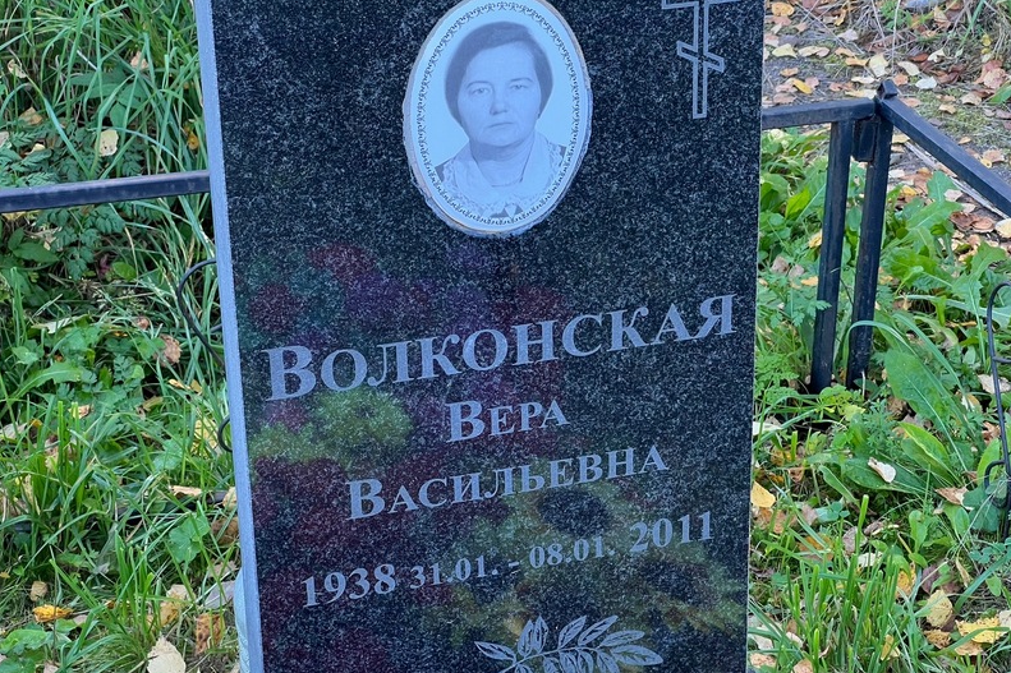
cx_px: 504
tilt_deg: -26.5
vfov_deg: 16.8
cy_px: 300
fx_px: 2274
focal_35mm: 81
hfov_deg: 25.1
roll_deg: -0.3
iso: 40
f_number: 2.8
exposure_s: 1/99
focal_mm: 9
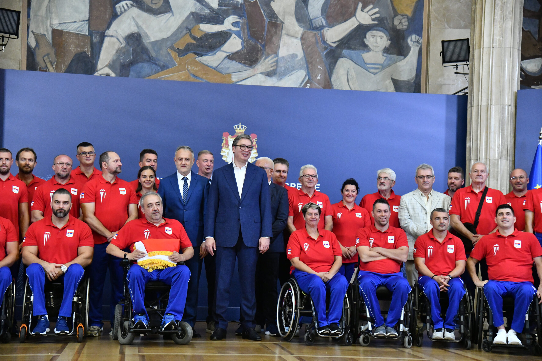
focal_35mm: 66
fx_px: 994
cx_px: 271
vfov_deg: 20.6
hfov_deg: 30.5
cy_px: 180
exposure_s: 1/200
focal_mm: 66
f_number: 4.5
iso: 4000
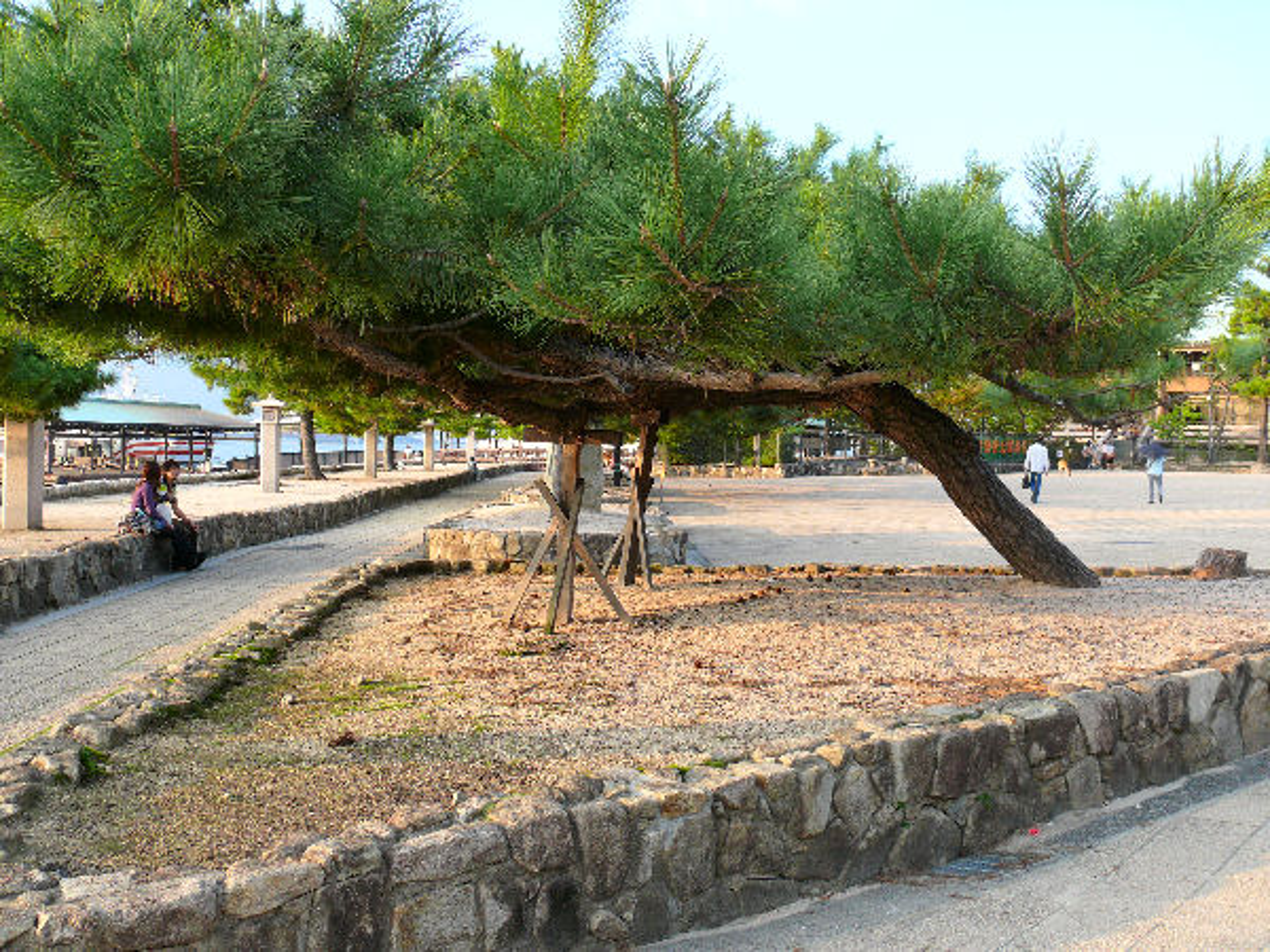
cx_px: 635
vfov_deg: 40.7
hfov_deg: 52.6
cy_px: 476
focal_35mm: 35
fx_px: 1284
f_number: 4
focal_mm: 7.4
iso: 100
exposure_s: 1/125
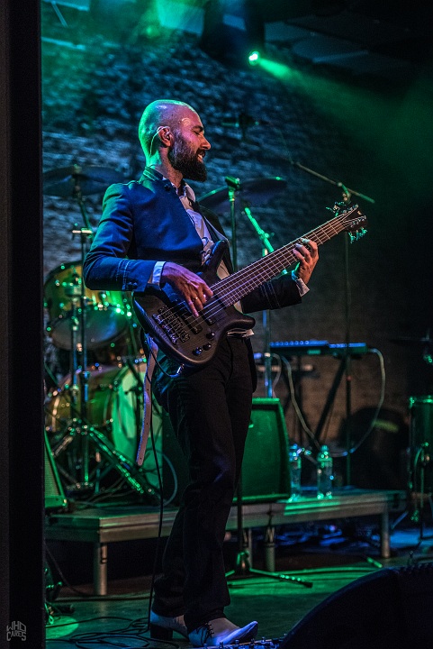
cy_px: 324
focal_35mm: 92
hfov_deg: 14.9
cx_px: 216
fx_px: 1657
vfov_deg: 22.1
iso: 3200
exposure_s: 1/80
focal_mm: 92
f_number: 2.8
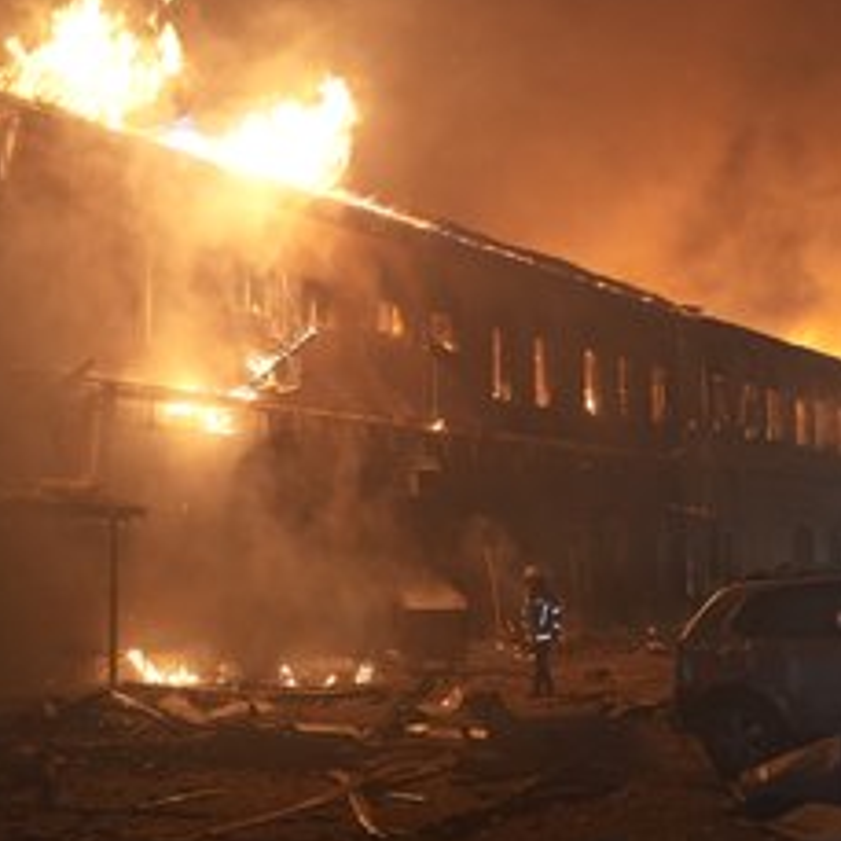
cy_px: 406
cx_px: 599
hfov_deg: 34.2
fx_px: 1347
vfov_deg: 34.7
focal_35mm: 49
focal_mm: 33
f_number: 2.8
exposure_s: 1/40
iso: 2500
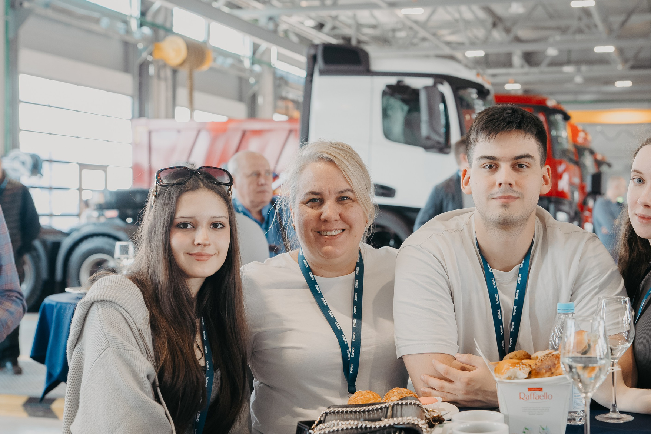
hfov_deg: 38.4
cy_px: 248
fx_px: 922
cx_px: 441
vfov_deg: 26.5
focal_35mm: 51
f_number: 3.2
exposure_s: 1/125
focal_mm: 35
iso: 500
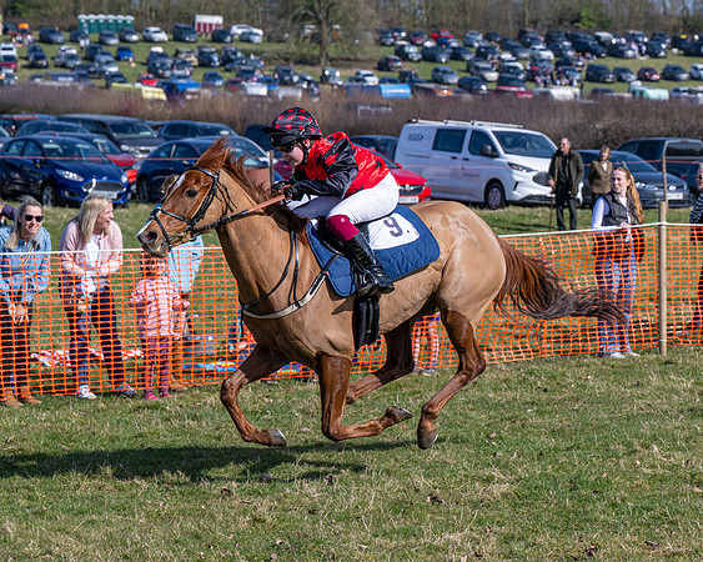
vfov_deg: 14.2
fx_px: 2251
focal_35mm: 108
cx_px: 528
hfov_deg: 17.6
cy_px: 298
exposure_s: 1/1600
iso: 200
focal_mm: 70
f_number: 5
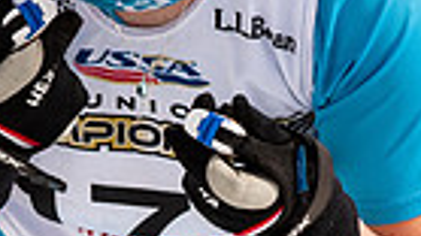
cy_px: 281
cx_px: 150
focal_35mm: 2286
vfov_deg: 0.5
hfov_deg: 0.9
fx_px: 25504
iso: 400
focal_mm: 300
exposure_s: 1/2500
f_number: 5
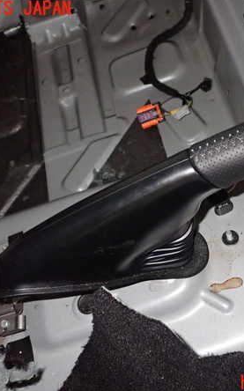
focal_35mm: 43
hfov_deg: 29.5
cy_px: 196
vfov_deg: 46.2
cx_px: 175
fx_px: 458
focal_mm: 5.4
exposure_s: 1/30
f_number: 6.3
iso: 800
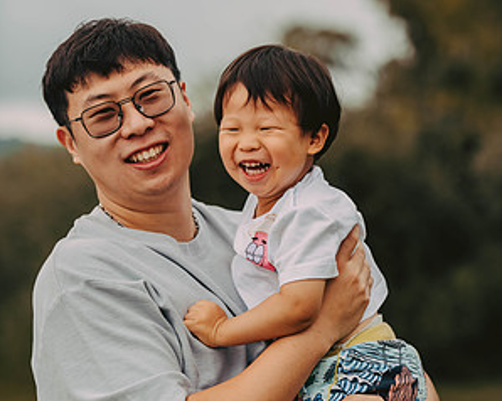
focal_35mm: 149
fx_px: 2212
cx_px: 251
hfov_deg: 12.9
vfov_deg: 10.4
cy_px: 217
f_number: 2.8
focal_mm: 105
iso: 640
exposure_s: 1/800
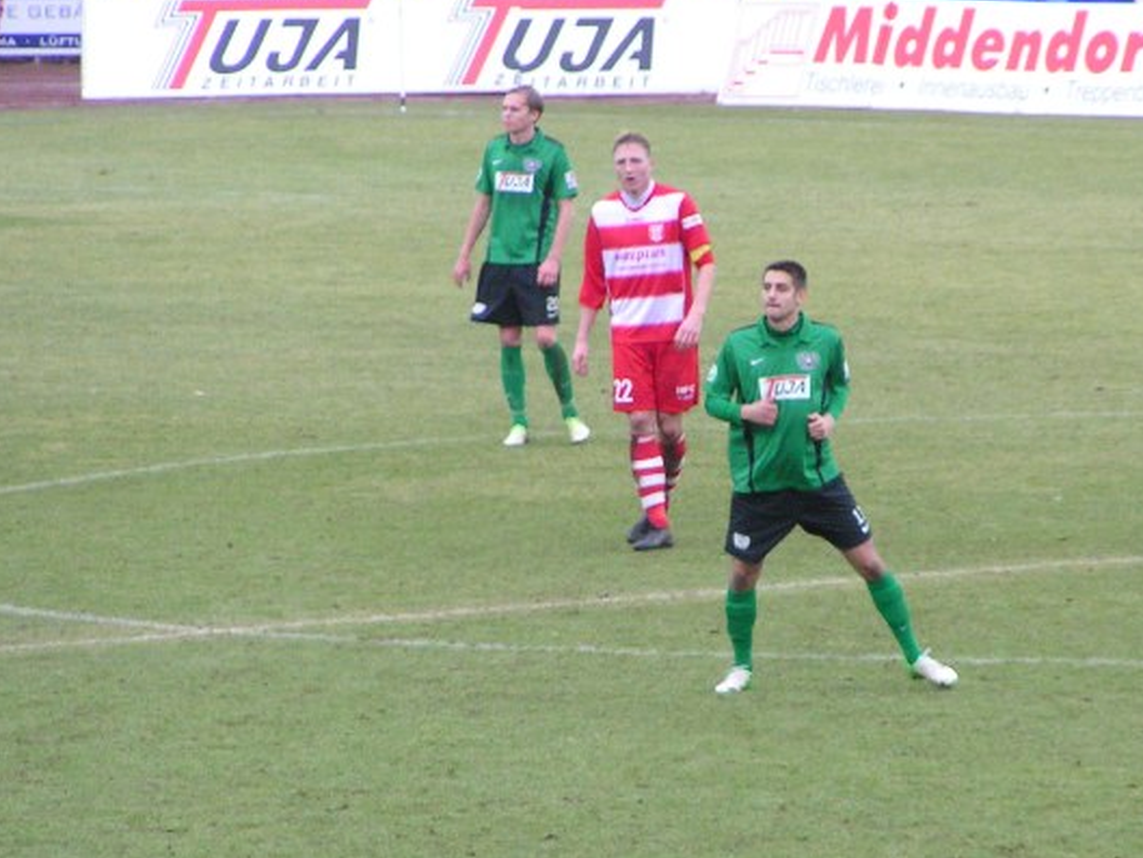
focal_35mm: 449
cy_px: 443
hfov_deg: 4.4
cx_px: 683
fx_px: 14829
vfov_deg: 3.3
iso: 200
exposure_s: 1/200
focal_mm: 45.4
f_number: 3.5
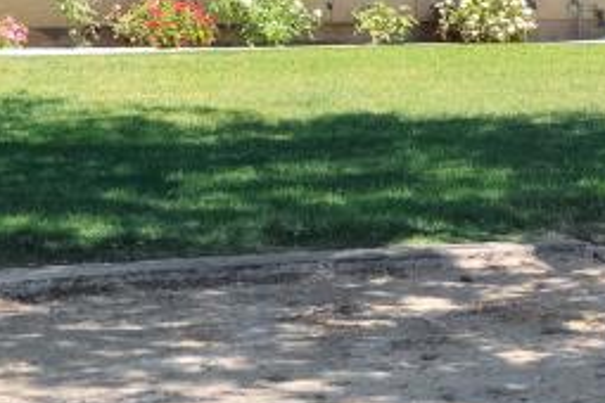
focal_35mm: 159
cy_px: -88
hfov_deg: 12.9
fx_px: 2672
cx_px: 479
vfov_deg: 8.5
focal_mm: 18
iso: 320
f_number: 8
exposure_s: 1/640
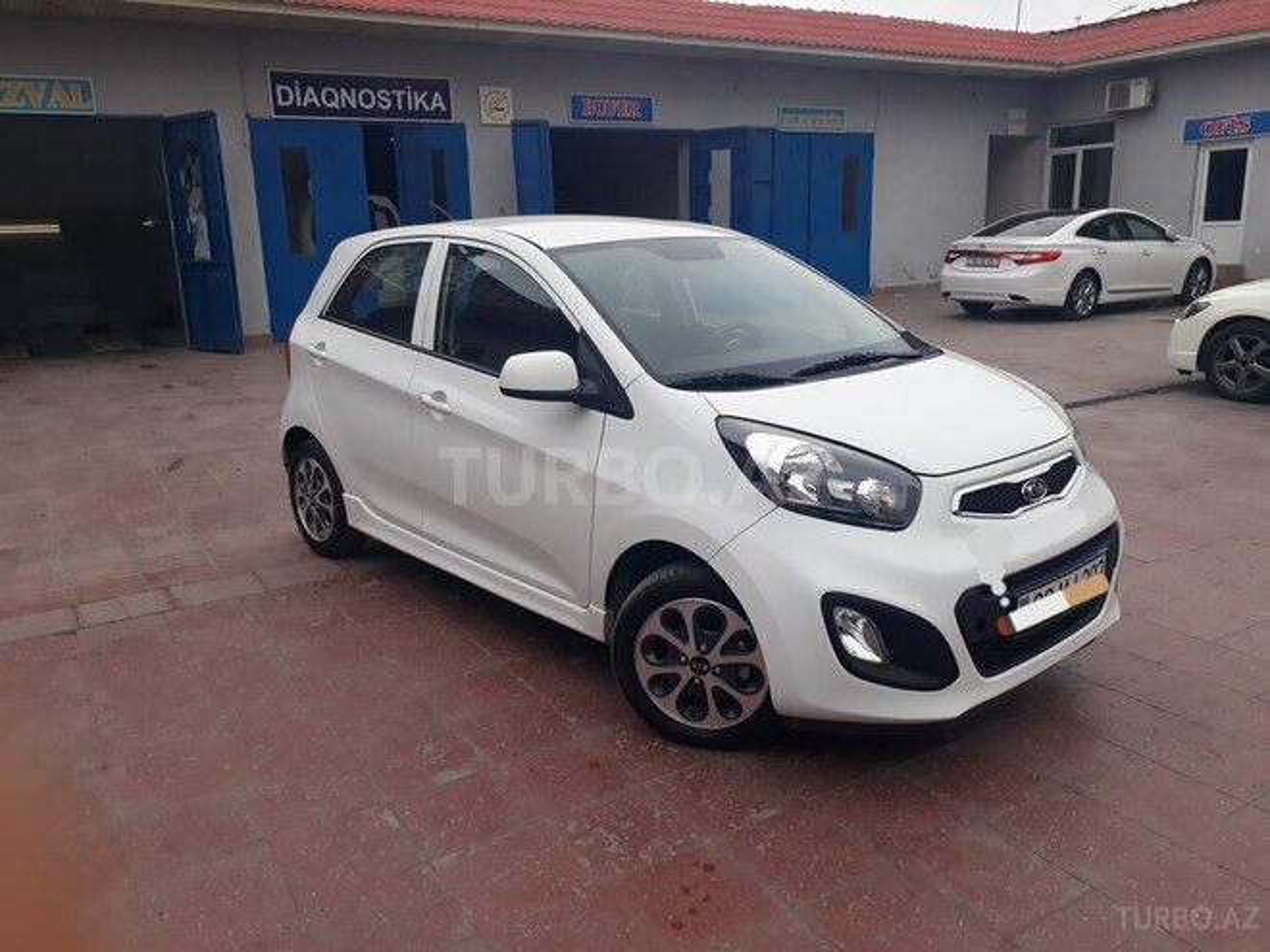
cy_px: 476
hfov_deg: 65.3
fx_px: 991
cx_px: 635
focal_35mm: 27
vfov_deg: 51.4
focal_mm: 3.6
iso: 40
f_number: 1.9
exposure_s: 1/445
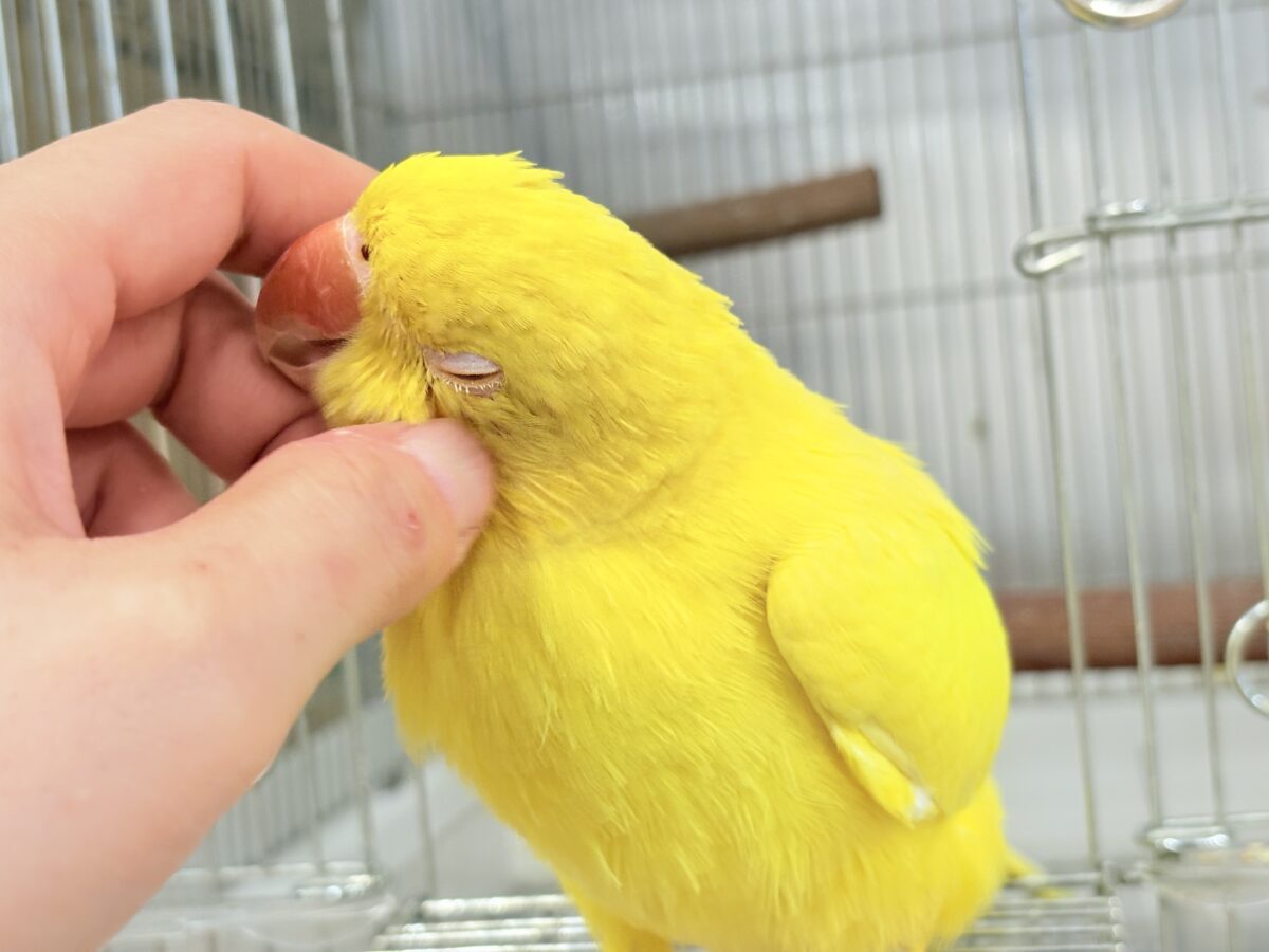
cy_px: 476
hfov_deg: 36.8
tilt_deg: -1.7
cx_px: 634
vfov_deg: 28.0
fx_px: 1906
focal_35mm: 52
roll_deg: +5.8
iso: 64
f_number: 1.6
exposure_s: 1/50
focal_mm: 5.96
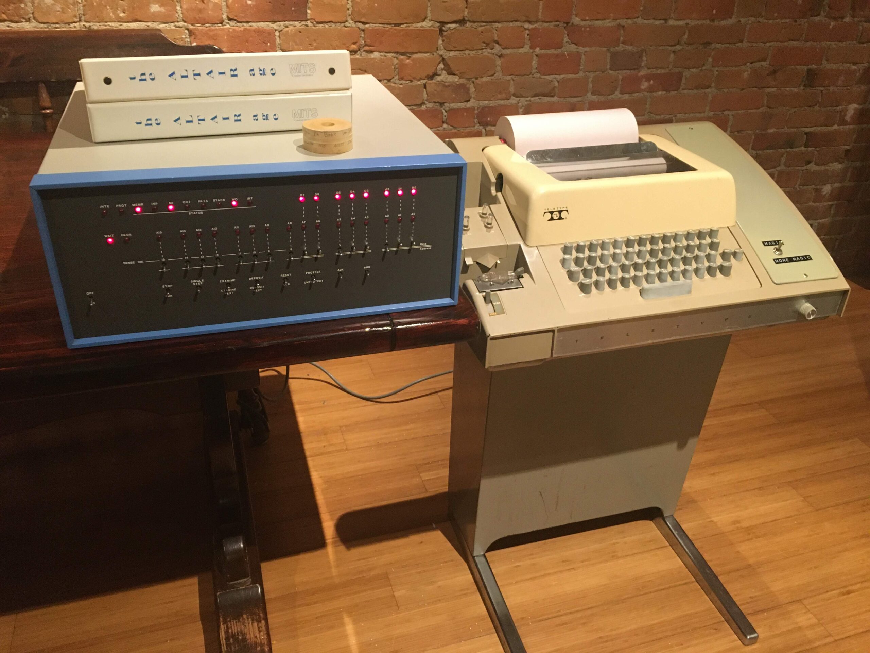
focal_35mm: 29
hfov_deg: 61.7
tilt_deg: -29.5
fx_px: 729
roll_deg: +0.1
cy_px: 326
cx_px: 435
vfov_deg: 48.2
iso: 200
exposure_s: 1/20
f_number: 2.2
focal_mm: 4.15
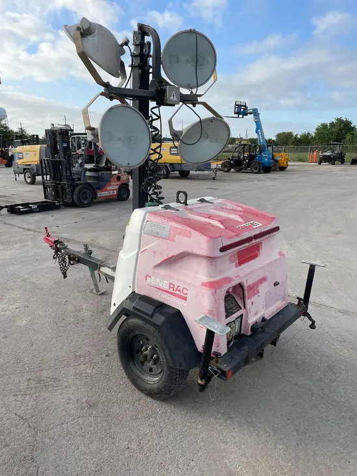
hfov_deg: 53.1
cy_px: 238
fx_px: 357
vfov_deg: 67.3
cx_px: 178
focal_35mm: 26
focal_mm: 4.2
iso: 32
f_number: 1.6
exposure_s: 1/1855
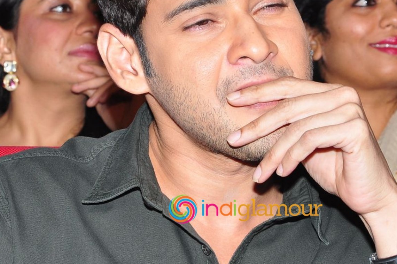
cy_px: 105
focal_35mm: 208
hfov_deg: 9.9
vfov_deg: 6.6
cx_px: 245
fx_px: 2291
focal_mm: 70
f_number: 10
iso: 400
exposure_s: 1/125
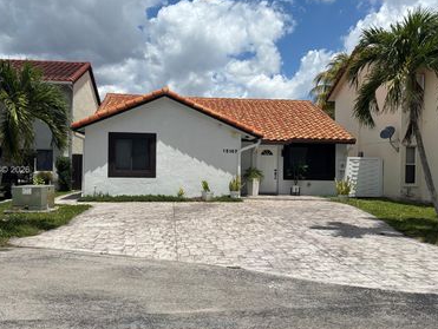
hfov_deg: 52.6
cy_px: 170
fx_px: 443
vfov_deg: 40.8
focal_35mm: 35
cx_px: 210
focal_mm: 5.96
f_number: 1.6
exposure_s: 1/6329
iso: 50
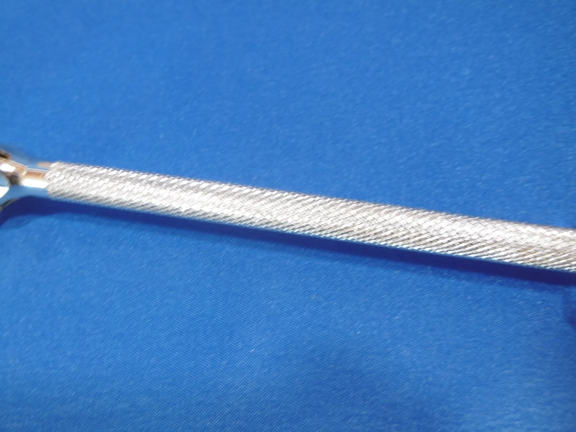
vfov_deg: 33.6
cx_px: 288
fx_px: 716
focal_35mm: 43
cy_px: 216
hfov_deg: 43.9
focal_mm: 7.7
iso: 100
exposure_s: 1/5
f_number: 3.8
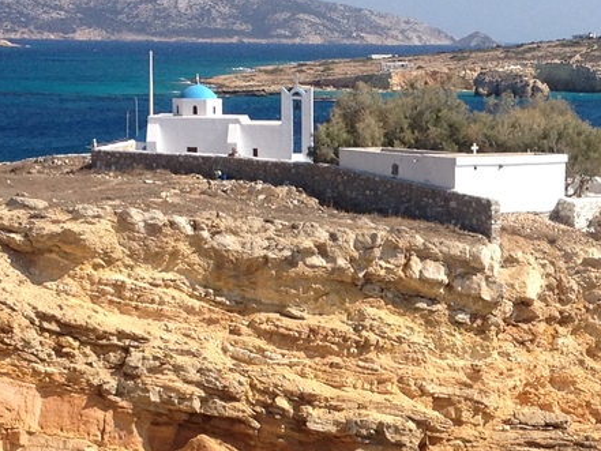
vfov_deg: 11.7
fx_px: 2206
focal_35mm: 127
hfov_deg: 15.3
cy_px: 332
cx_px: 560
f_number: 2.4
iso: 50
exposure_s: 1/1905
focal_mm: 4.28
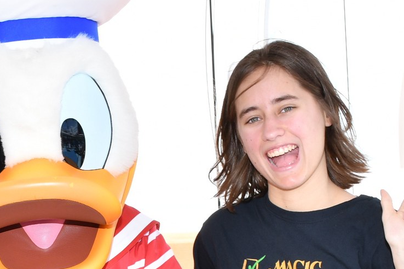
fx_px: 1313
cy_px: 314
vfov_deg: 11.5
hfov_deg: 17.2
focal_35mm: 117
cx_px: 14
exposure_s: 1/125
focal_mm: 24
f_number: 10
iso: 160
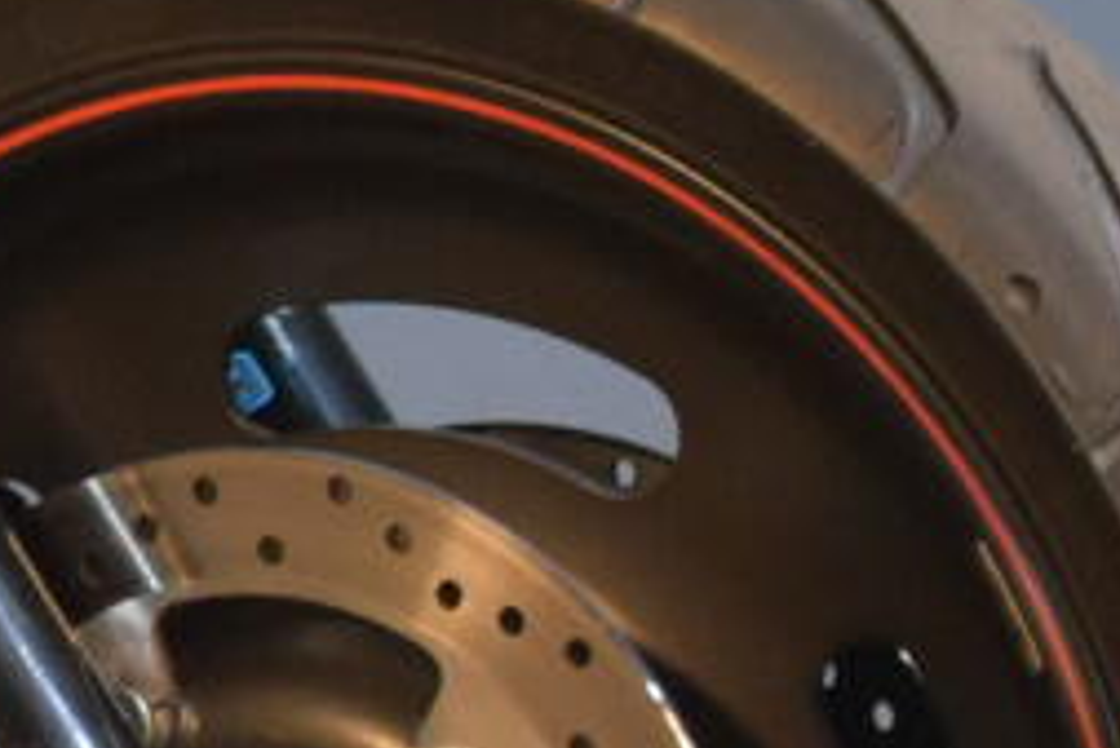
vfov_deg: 3.3
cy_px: -197
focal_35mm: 415
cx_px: -2010
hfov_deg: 4.8
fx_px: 12916
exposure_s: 1/60
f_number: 2.8
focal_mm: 35
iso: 1600
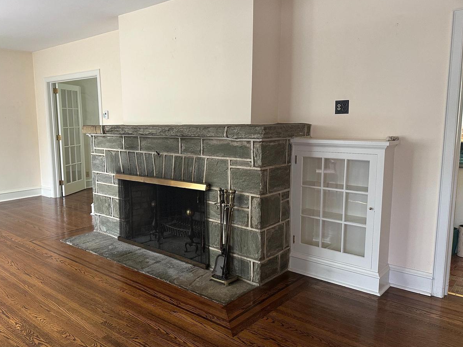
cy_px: 173
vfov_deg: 48.2
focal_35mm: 29
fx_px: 388
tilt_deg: -7.9
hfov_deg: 61.2
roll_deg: +1.3
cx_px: 187
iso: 320
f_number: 1.78
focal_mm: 6.86
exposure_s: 1/60
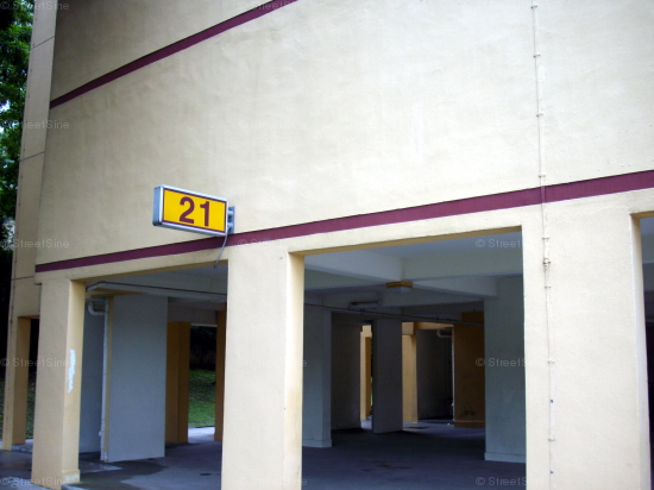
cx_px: 327
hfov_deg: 50.2
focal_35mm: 37
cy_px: 245
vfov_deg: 38.6
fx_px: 699
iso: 80
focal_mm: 6.2
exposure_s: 1/160
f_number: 2.8
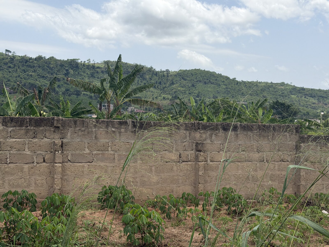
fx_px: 456
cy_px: 124
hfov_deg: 39.7
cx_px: 164
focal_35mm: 48
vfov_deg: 30.3
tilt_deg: +3.1
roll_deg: -1.8
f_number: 1.78
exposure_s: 1/6536
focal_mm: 6.76
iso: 80
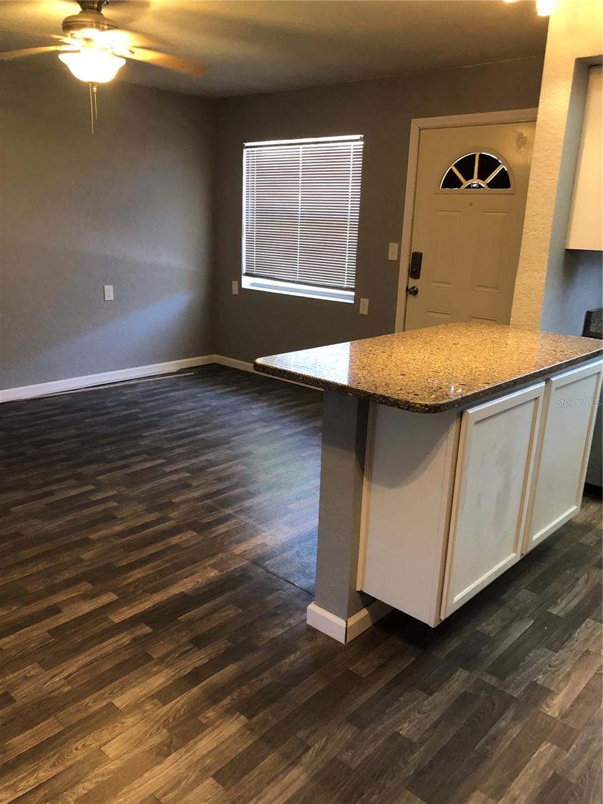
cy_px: 402
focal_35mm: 28
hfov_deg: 49.7
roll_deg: -0.2
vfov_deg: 63.4
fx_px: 650
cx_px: 302
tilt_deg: -17.0
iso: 64
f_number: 1.8
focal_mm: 3.99
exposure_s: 1/15
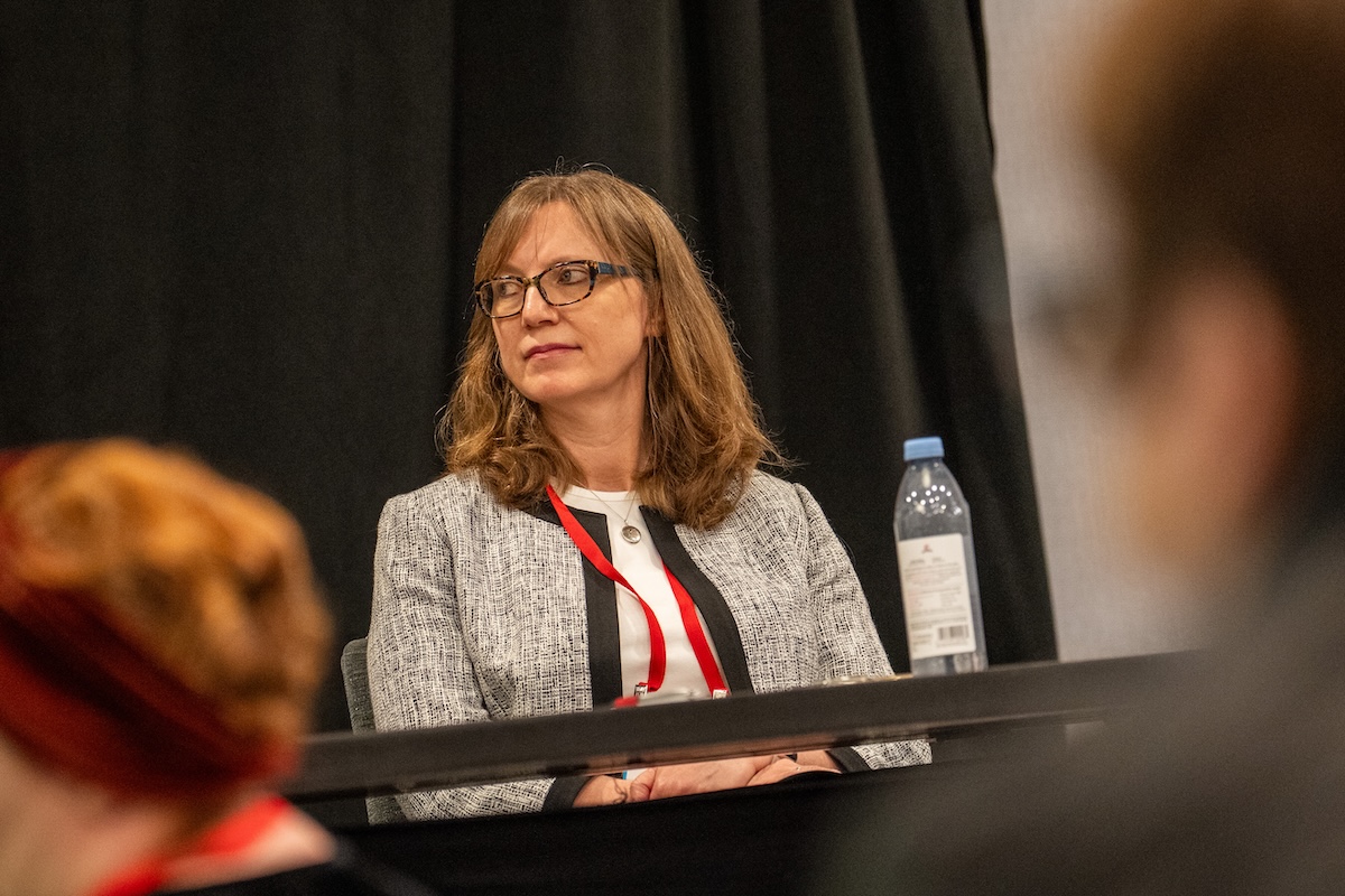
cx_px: 672
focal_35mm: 214
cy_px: 448
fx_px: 7995
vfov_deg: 6.4
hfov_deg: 9.6
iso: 3200
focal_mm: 143
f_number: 2.8
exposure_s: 1/250
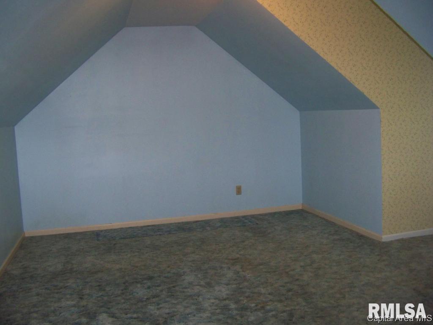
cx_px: 216
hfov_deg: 51.3
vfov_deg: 39.7
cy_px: 162
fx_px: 451
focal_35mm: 36
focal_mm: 5.85
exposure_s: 1/30
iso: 200
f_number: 2.8
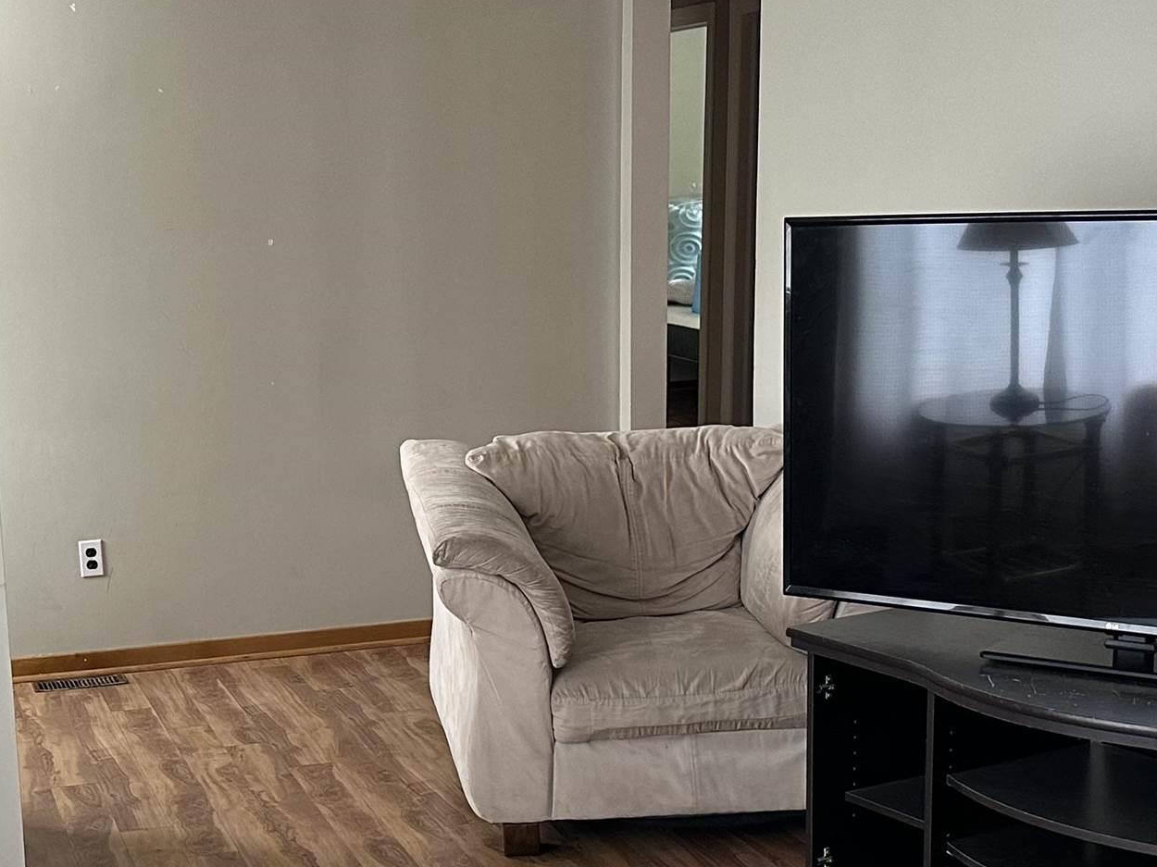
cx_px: 334
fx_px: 1972
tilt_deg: -13.4
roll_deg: +2.4
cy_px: 630
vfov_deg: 24.6
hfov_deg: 32.3
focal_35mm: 59
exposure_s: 1/60
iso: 250
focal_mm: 6.86
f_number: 1.78
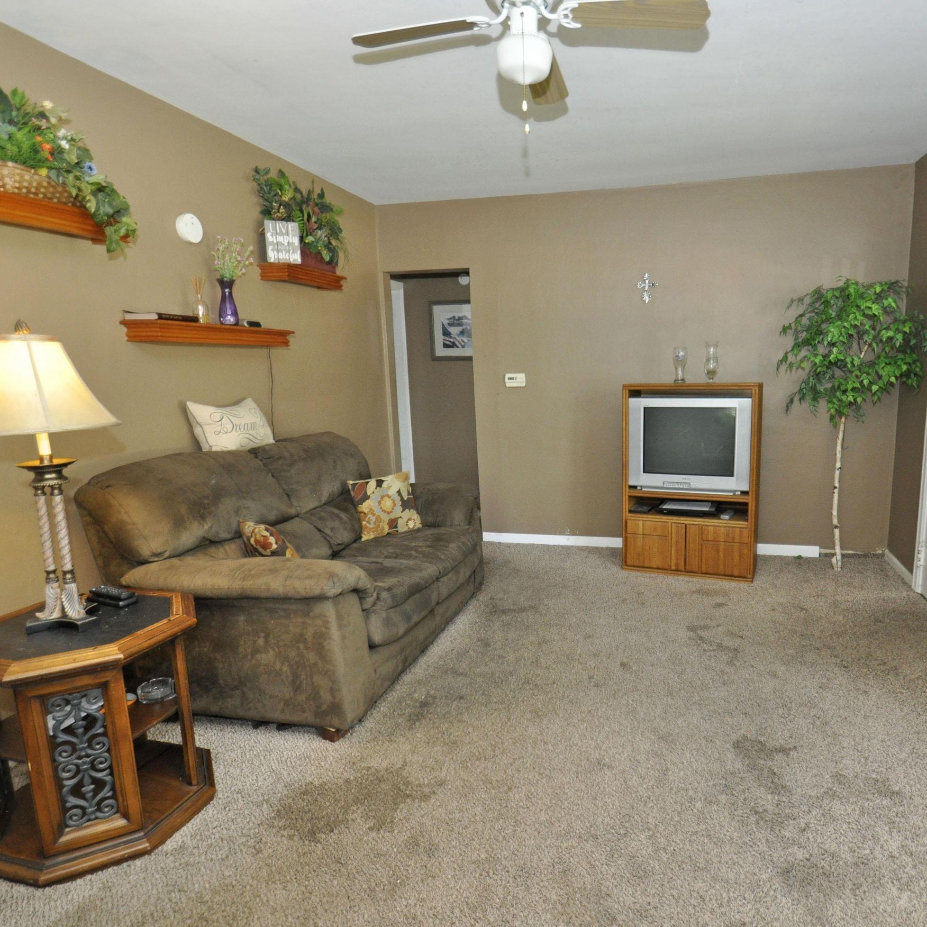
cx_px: 567
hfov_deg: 73.8
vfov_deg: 74.8
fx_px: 606
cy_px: 455
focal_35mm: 20
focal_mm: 10
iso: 800
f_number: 4
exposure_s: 1/60
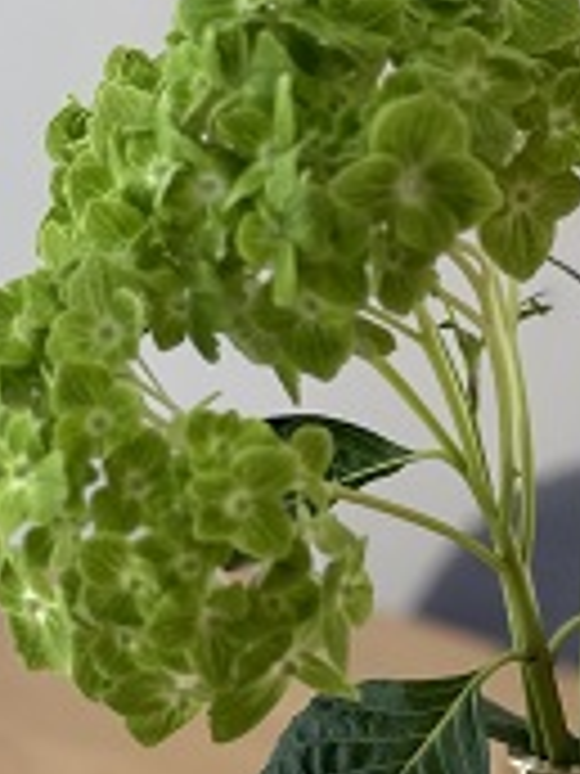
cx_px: 486
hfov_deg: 11.4
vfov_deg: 15.1
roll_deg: -2.2
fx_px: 2904
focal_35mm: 130
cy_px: 508
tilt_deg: -8.3
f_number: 1.78
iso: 100
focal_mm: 6.76
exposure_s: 1/336
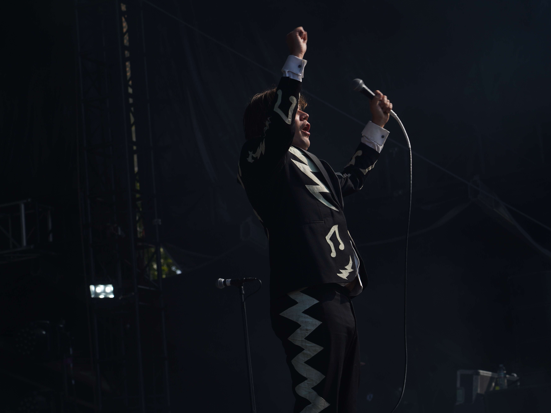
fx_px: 1815
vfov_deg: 13.0
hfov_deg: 17.3
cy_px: 207
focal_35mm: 114
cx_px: 296
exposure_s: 1/500
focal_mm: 105
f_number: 8
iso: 100
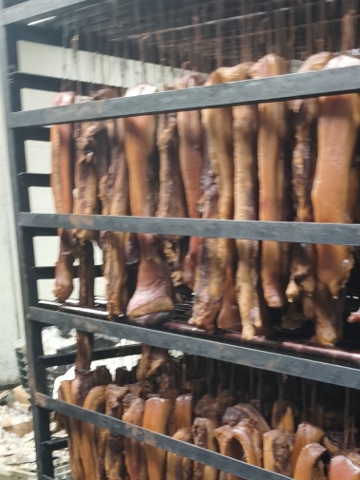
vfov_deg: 32.4
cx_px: 343
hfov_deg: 24.7
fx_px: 790
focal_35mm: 57
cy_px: 413
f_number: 1.6
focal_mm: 5.56
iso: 400
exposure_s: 1/33.3
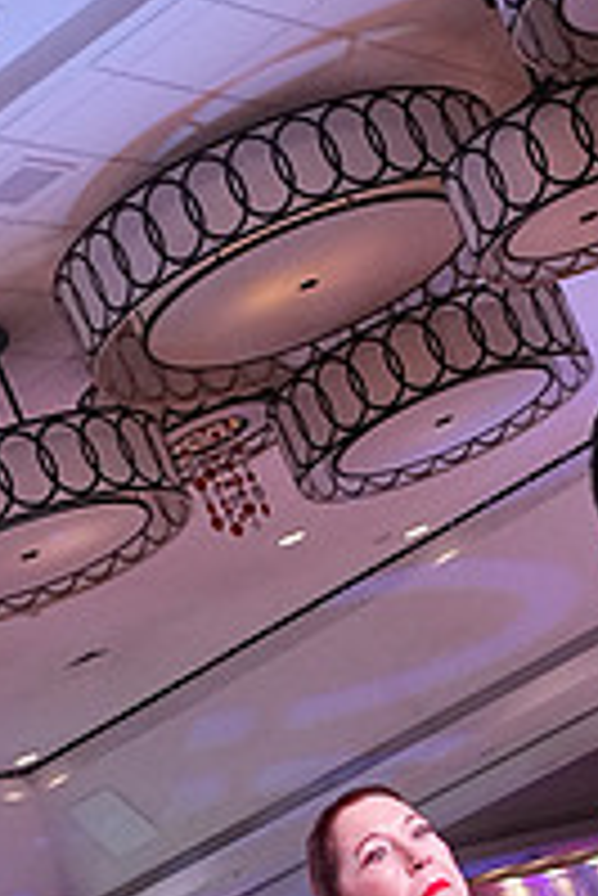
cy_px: 1279
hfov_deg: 12.6
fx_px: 2612
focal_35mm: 105
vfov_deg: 17.7
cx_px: 812
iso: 3200
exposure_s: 1/320
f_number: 5.6
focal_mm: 24
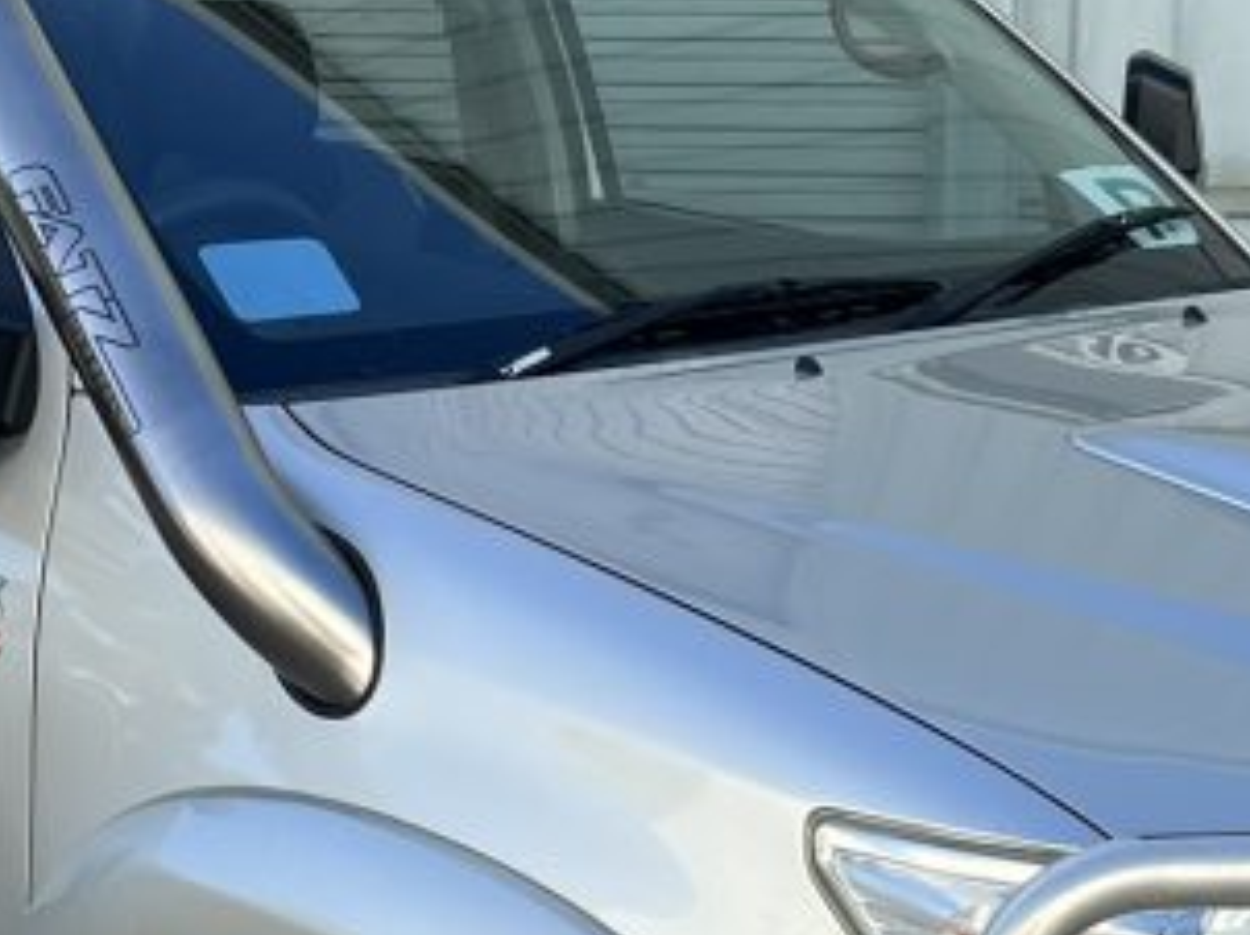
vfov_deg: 15.5
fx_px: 3356
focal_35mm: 93
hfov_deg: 21.1
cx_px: 675
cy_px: 968
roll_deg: +0.4
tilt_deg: -14.9
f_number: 1.5
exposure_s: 1/1901
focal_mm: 5.7
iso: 50
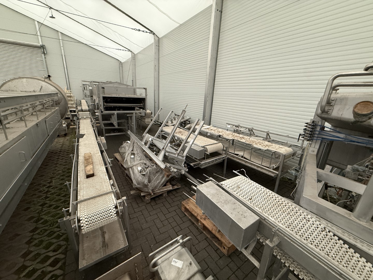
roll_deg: -3.6
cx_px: 186
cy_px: 140
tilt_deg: -16.0
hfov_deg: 102.1
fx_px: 151
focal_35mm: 14
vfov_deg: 85.7
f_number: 2.2
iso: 400
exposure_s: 1/60
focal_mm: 2.22
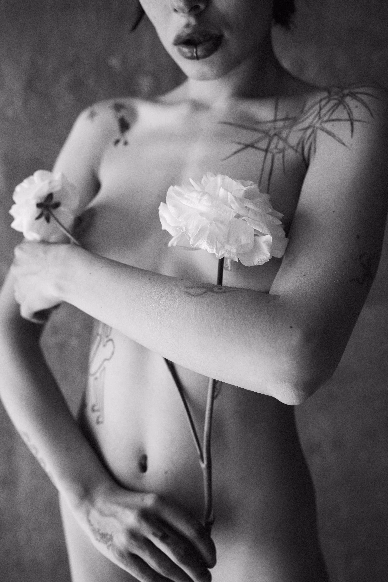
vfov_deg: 54.4
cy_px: 291
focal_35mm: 35
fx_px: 566
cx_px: 194
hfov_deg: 37.9
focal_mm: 35
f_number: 2.8
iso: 100
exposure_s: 1/640
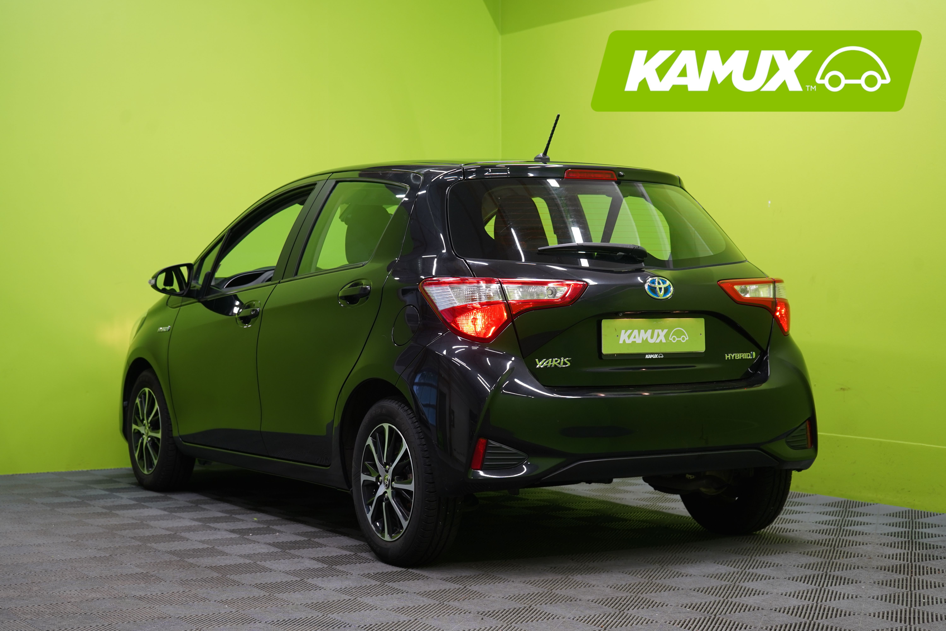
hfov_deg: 32.4
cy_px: 316
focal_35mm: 62
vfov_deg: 21.9
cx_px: 473
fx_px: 1629
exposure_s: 1/25
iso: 400
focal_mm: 62
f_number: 5.6
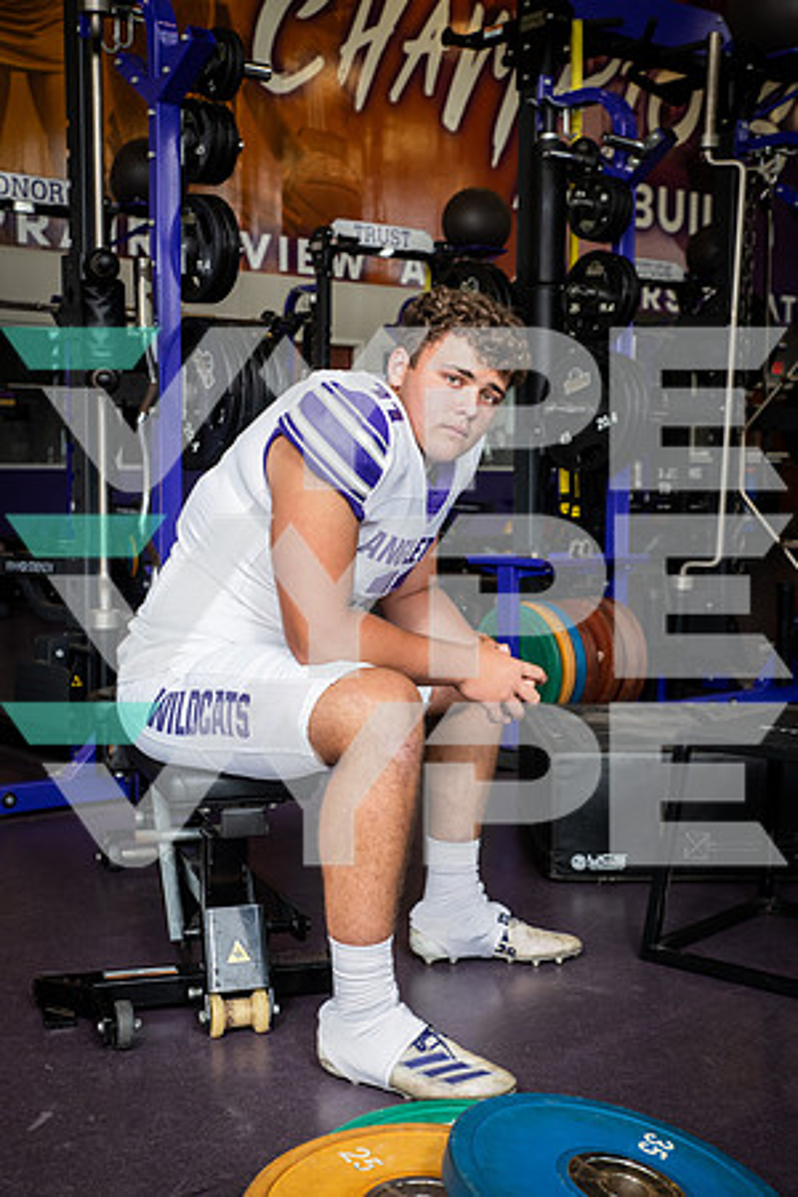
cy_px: 598
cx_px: 399
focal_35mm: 48
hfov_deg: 28.1
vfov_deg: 41.1
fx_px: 1596
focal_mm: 48
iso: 800
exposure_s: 1/250
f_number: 7.1
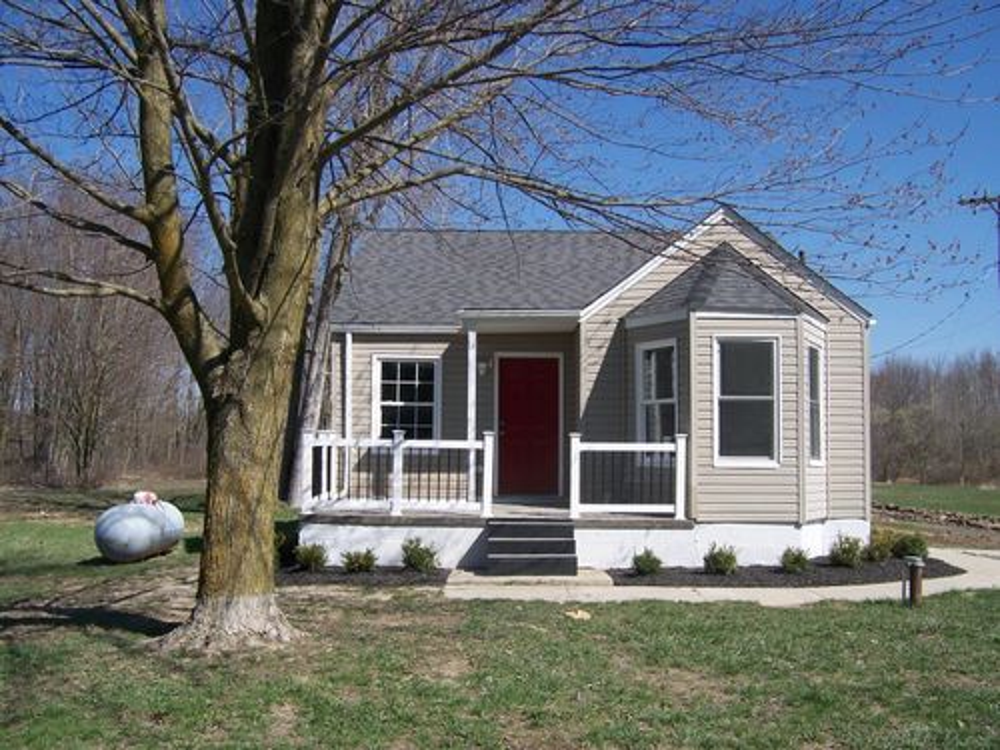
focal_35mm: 33
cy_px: 375
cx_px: 500
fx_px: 953
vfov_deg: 42.9
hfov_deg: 55.4
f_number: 4
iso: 80
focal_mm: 5.5
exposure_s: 1/750
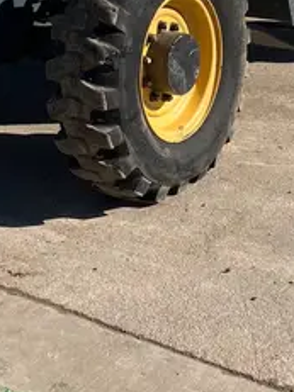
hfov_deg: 16.5
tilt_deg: -6.5
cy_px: -67
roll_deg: +1.7
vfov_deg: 20.7
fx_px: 1009
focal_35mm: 89
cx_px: 97
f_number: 1.8
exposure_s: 1/2558
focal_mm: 3.99
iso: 32
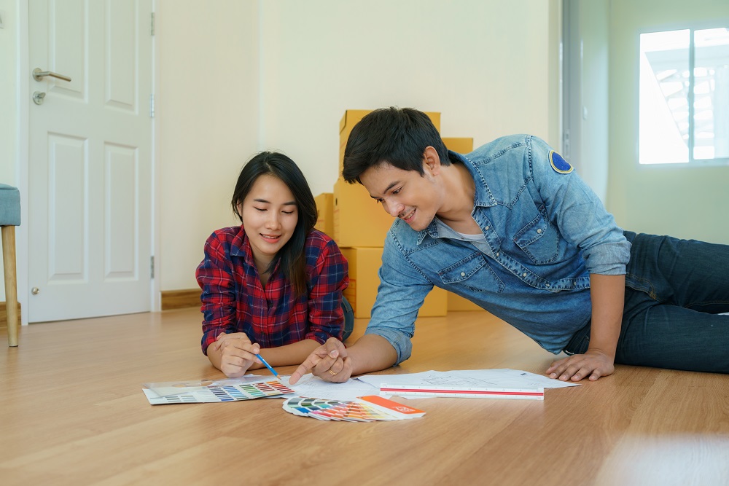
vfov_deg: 32.6
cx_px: 364
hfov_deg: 47.4
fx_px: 830
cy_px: 243
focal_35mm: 41
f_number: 4
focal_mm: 41
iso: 400
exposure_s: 1/200
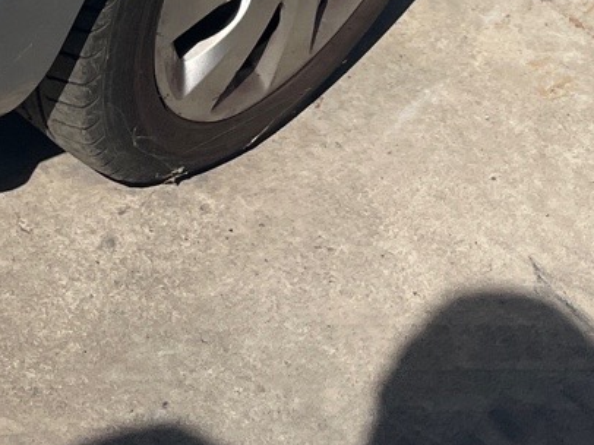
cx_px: 18
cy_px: -528
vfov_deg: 10.7
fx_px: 2109
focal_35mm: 123
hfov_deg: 15.8
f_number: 1.6
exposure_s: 1/5814
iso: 32
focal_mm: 4.2
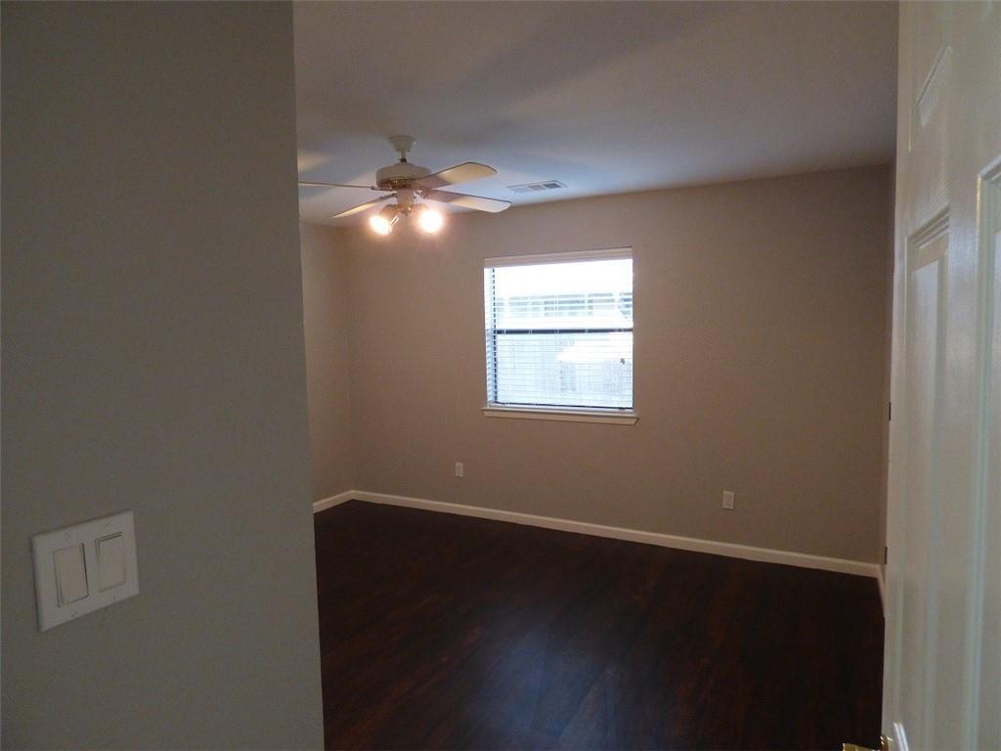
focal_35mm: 20
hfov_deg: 81.7
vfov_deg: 66.0
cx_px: 500
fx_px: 578
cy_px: 376
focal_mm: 3.58
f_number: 2.8
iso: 400
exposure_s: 1/30
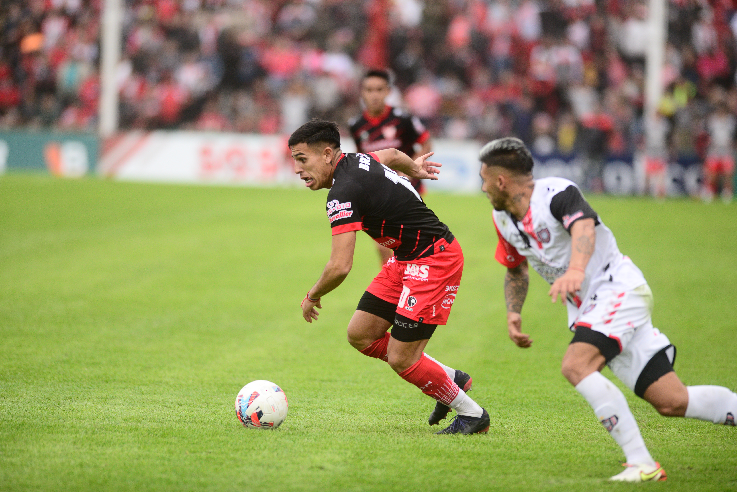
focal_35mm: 300
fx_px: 6141
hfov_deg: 6.9
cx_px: 368
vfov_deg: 4.6
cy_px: 246
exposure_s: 1/2500
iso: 1000
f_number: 2.8
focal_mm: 300
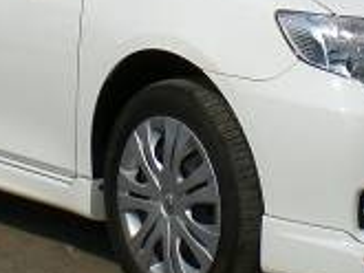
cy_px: -33
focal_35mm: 147
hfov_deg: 13.4
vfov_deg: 10.0
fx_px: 1547
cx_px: 185
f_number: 4.4
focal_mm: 6.3
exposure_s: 1/1000
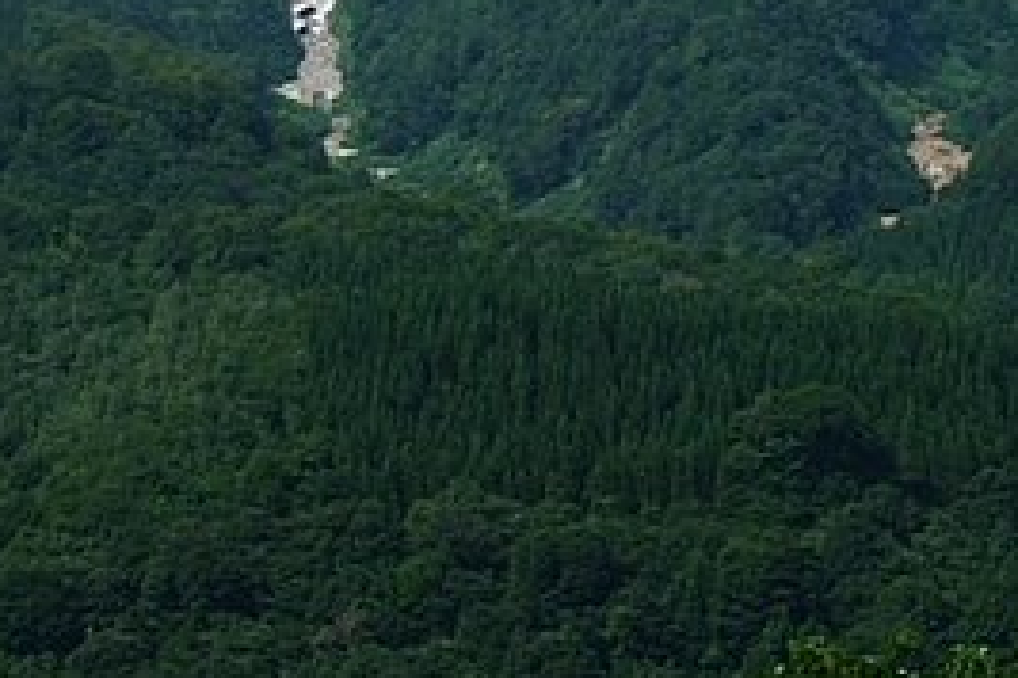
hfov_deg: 13.1
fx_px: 4439
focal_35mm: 157
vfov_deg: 8.5
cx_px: 332
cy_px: -356
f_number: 6.7
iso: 100
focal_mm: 27
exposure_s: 1/180
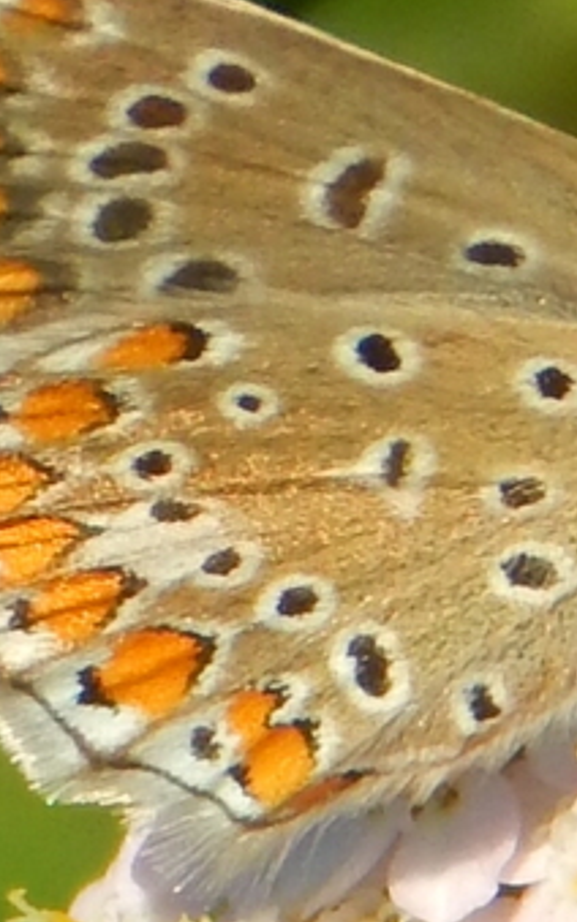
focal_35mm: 618
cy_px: 234
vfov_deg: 3.4
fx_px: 15542
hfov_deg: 2.1
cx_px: 399
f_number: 5.6
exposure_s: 1/640
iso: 125
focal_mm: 41.7
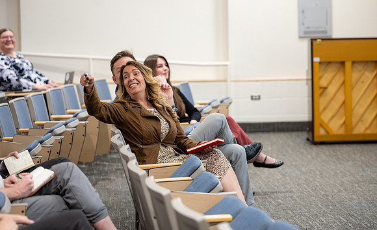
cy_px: 95
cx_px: 198
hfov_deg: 18.4
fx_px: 1162
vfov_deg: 11.3
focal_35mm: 114
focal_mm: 101
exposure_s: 1/200
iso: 1250
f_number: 2.8
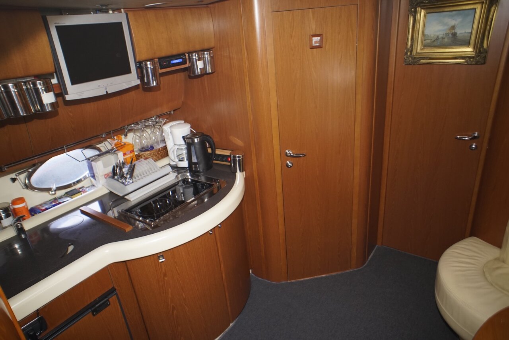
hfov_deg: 73.7
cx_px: 254
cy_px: 170
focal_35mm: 24
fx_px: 339
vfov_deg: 53.2
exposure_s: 1/160
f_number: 3.2
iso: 800
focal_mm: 16
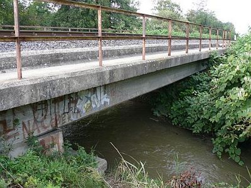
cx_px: 126
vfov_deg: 40.7
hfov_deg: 52.6
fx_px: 254
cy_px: 94
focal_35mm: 35
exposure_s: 1/125
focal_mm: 7.4
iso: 100
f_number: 2.8
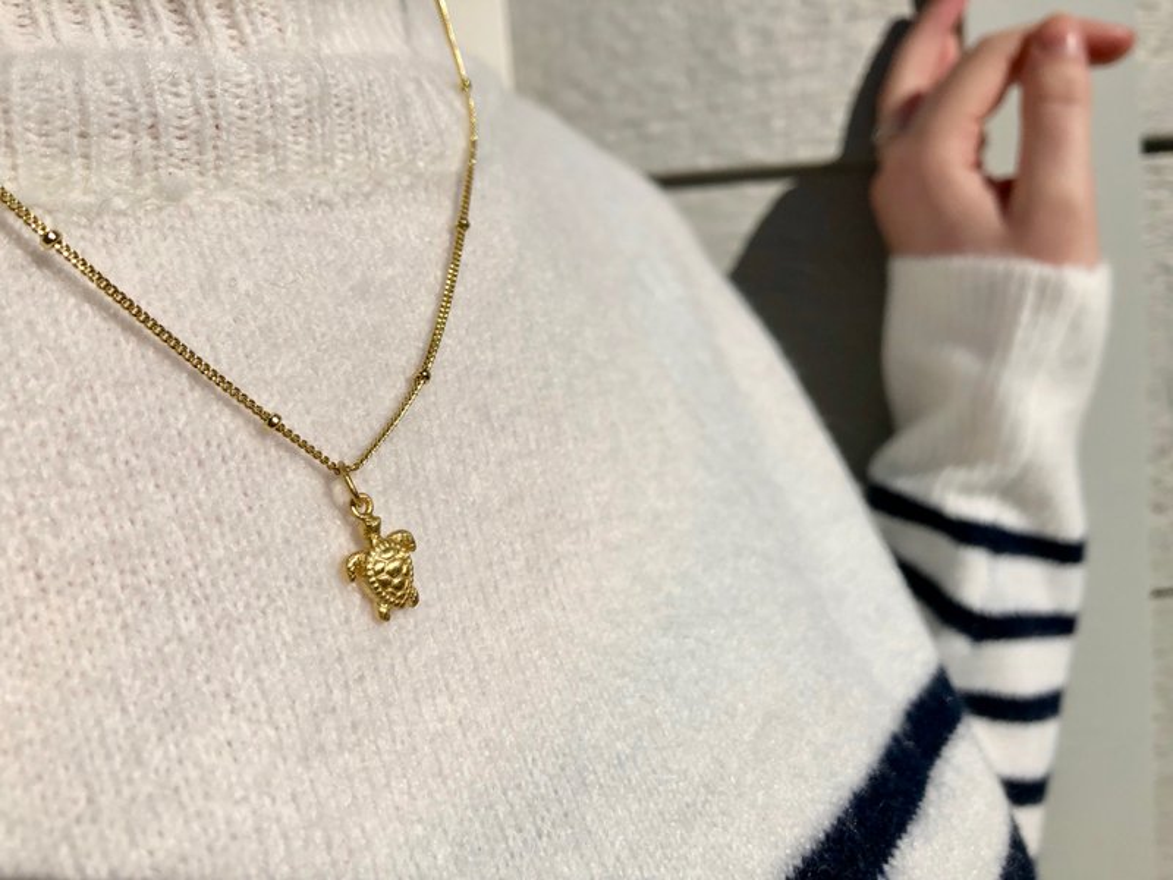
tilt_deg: -7.6
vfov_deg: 49.7
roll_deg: +5.9
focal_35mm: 28
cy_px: 440
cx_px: 586
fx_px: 949
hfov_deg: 63.4
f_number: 1.8
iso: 20
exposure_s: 1/12048
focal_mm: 3.99
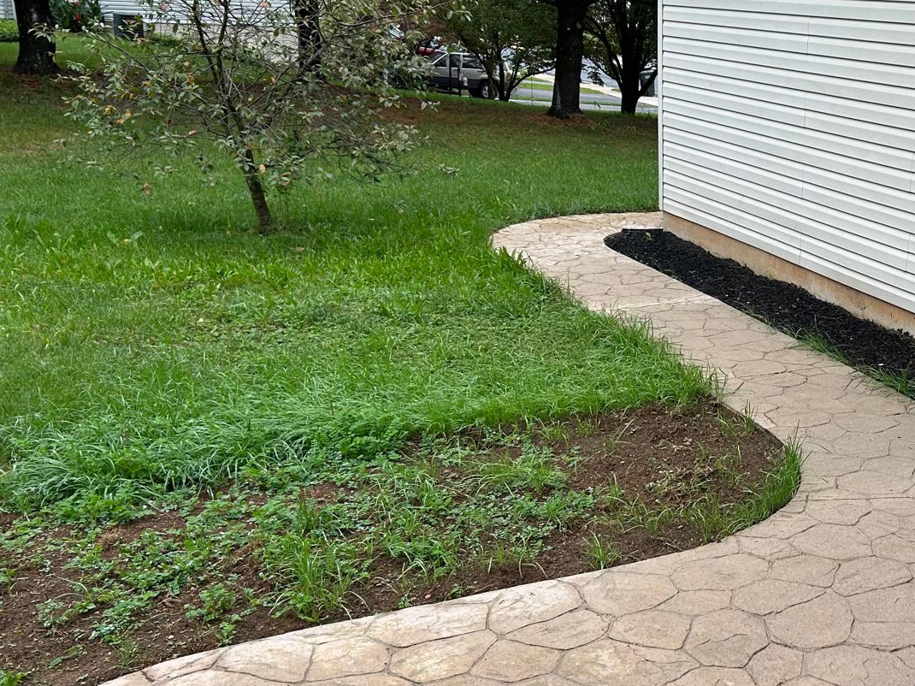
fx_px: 1295
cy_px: 393
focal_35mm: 49
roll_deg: -1.8
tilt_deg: -16.9
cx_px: 829
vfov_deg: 29.6
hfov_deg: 36.4
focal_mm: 5.7
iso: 50
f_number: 1.5
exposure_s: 1/516
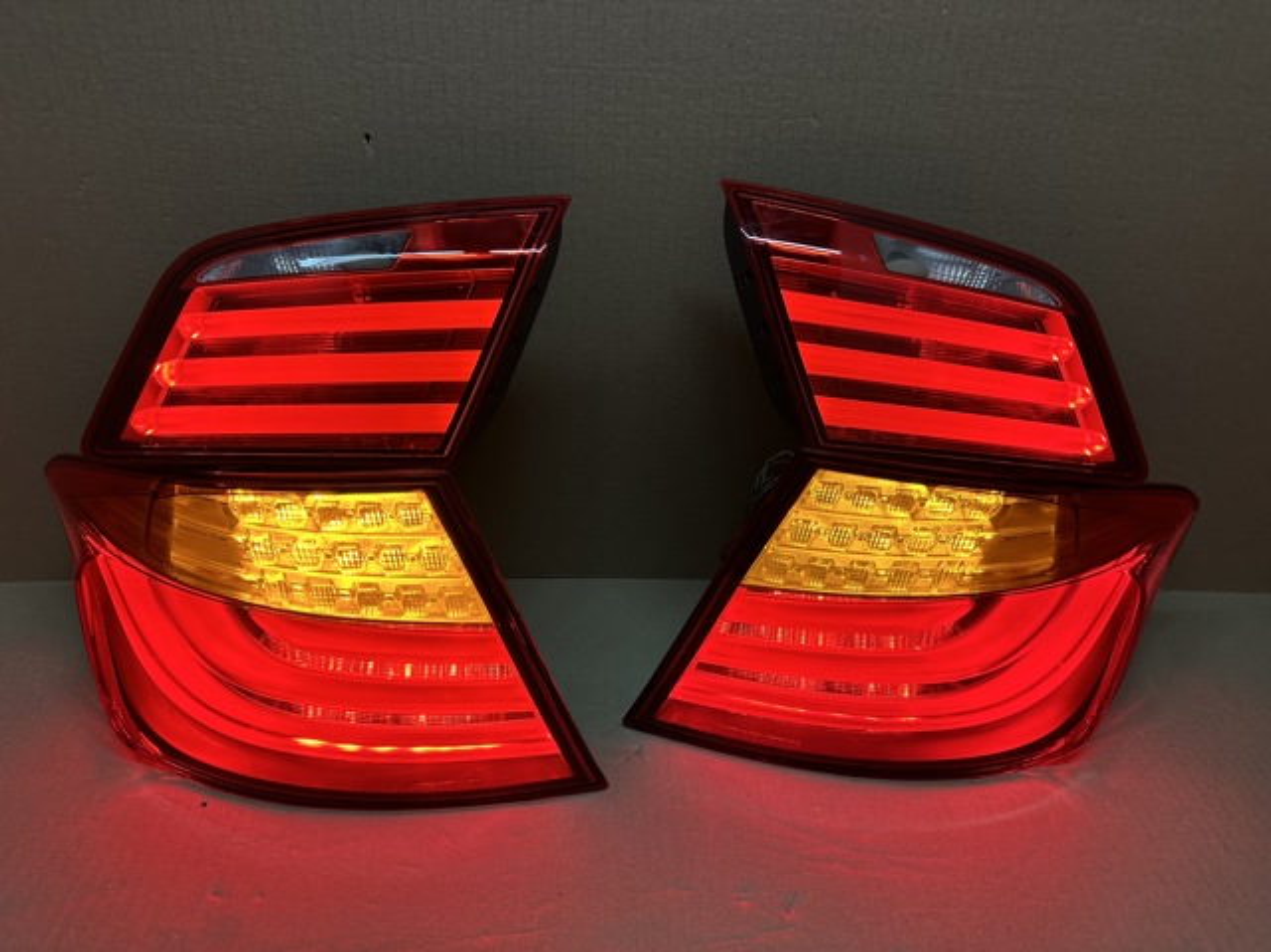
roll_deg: -3.5
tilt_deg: -29.8
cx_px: 636
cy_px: 476
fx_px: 881
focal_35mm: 24
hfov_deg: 71.6
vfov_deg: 56.8
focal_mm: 6.86
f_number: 1.78
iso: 64
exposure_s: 1/179
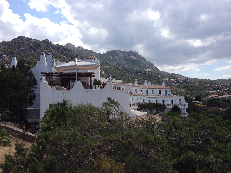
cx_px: 116
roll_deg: +0.7
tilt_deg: +0.7
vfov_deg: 40.7
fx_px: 234
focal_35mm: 35
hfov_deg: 52.6
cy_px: 86
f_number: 2.4
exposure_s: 1/1493
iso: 50
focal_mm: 4.28
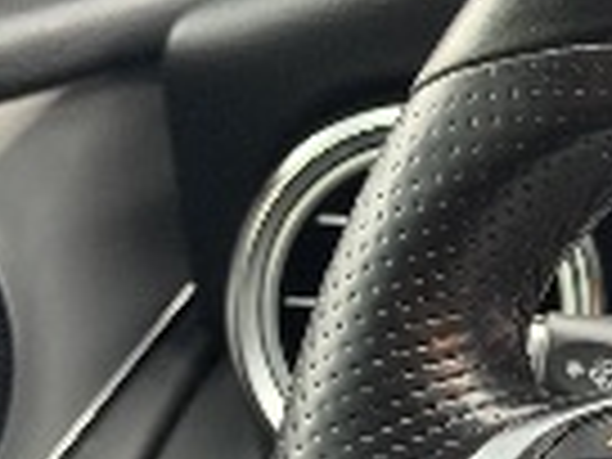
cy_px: 477
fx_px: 2599
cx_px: 639
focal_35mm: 147
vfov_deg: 10.0
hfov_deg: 13.2
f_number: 1.78
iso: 500
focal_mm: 6.76
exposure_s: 1/32
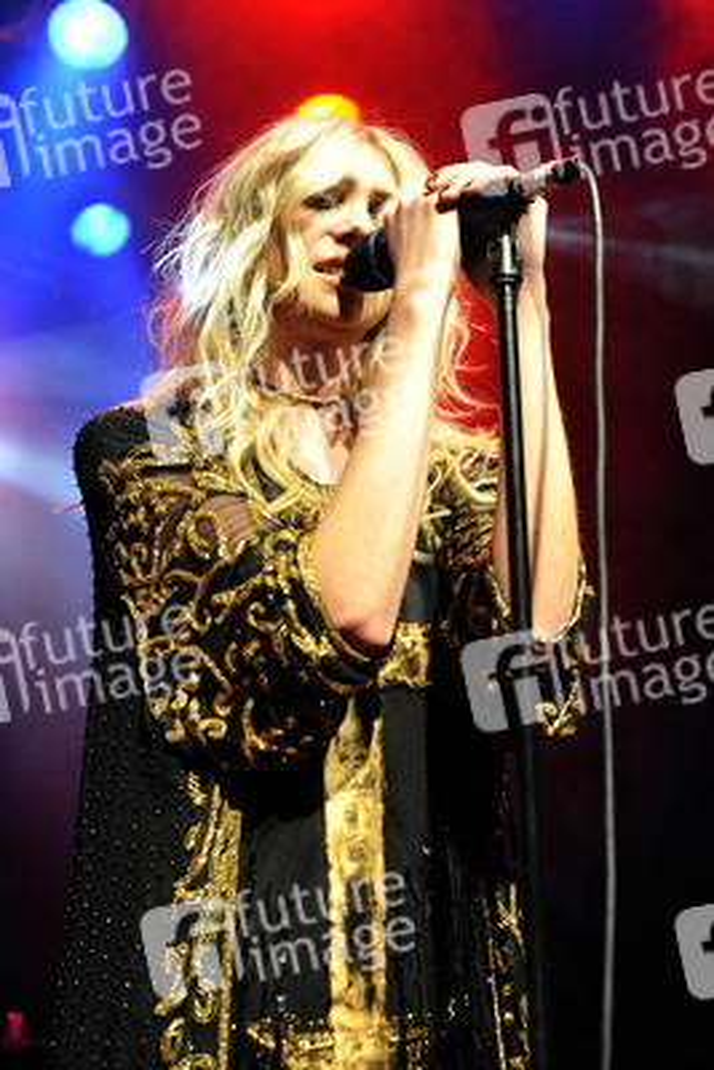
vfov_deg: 39.6
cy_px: 535
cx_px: 357
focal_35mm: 50
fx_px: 1486
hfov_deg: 27.0
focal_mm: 50
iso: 1600
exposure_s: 1/160
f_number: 5
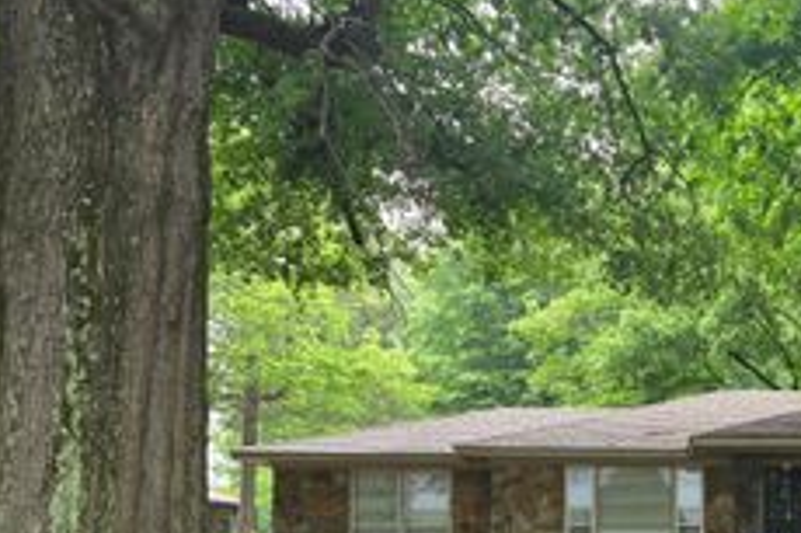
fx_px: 1156
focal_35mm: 52
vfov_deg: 25.0
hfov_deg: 34.7
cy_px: 500
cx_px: 804
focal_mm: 6.3
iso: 50
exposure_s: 1/180
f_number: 1.7
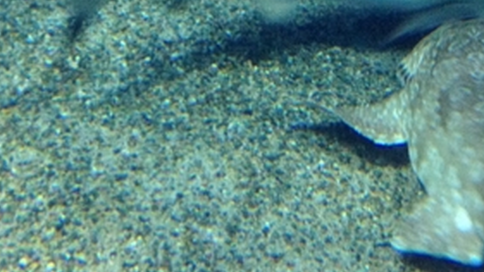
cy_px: 222
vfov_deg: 13.8
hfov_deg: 23.9
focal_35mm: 87
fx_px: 1116
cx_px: 417
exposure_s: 1/20
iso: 320
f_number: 2.4
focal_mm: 4.28
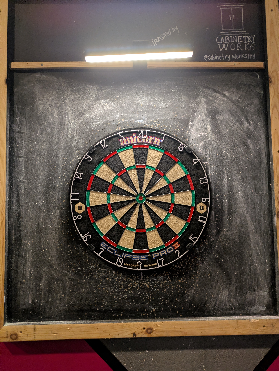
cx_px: 140
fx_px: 268
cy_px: 186
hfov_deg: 54.9
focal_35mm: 25
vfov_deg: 69.4
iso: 222
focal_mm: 5.43
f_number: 1.89
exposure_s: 1/25
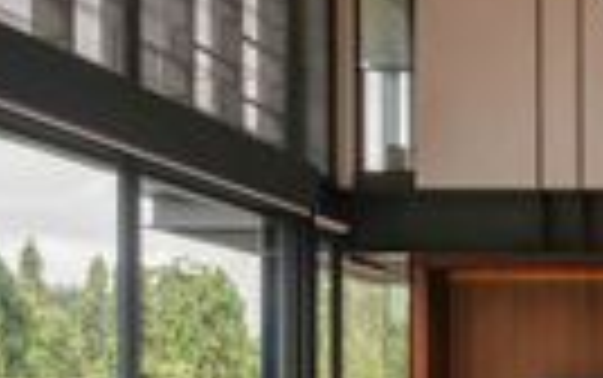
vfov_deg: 22.5
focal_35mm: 57
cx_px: 639
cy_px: 302
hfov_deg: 32.1
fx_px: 938
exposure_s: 1/6
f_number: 11
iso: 100
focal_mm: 17
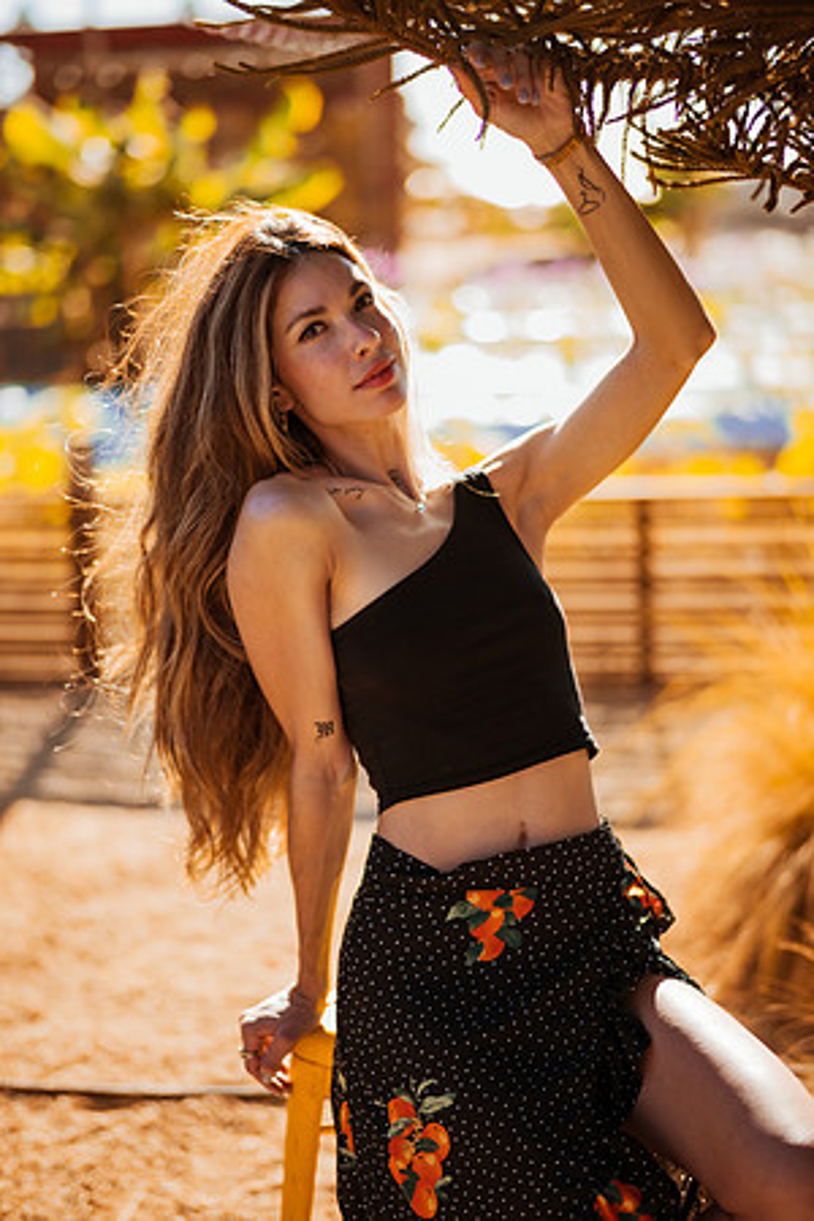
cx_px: 407
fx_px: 1967
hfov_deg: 23.4
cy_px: 610
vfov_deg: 34.5
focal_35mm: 58
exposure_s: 1/1250
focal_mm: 58
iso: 50
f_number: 1.4
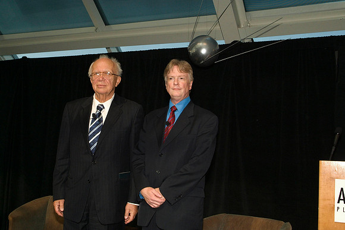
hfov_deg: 49.5
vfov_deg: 34.2
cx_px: 172
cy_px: 115
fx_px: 374
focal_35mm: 39
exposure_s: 1/180
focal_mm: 26
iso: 800
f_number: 13
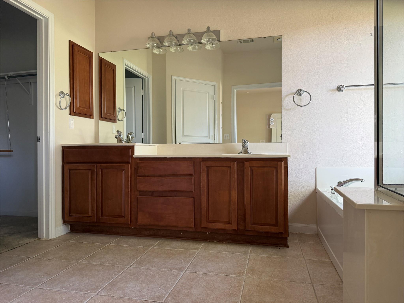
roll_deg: +0.3
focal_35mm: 24
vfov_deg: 56.8
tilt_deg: +0.5
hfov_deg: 71.6
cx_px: 202
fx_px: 280
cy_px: 152
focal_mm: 6.76
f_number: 1.78
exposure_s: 1/81
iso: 200
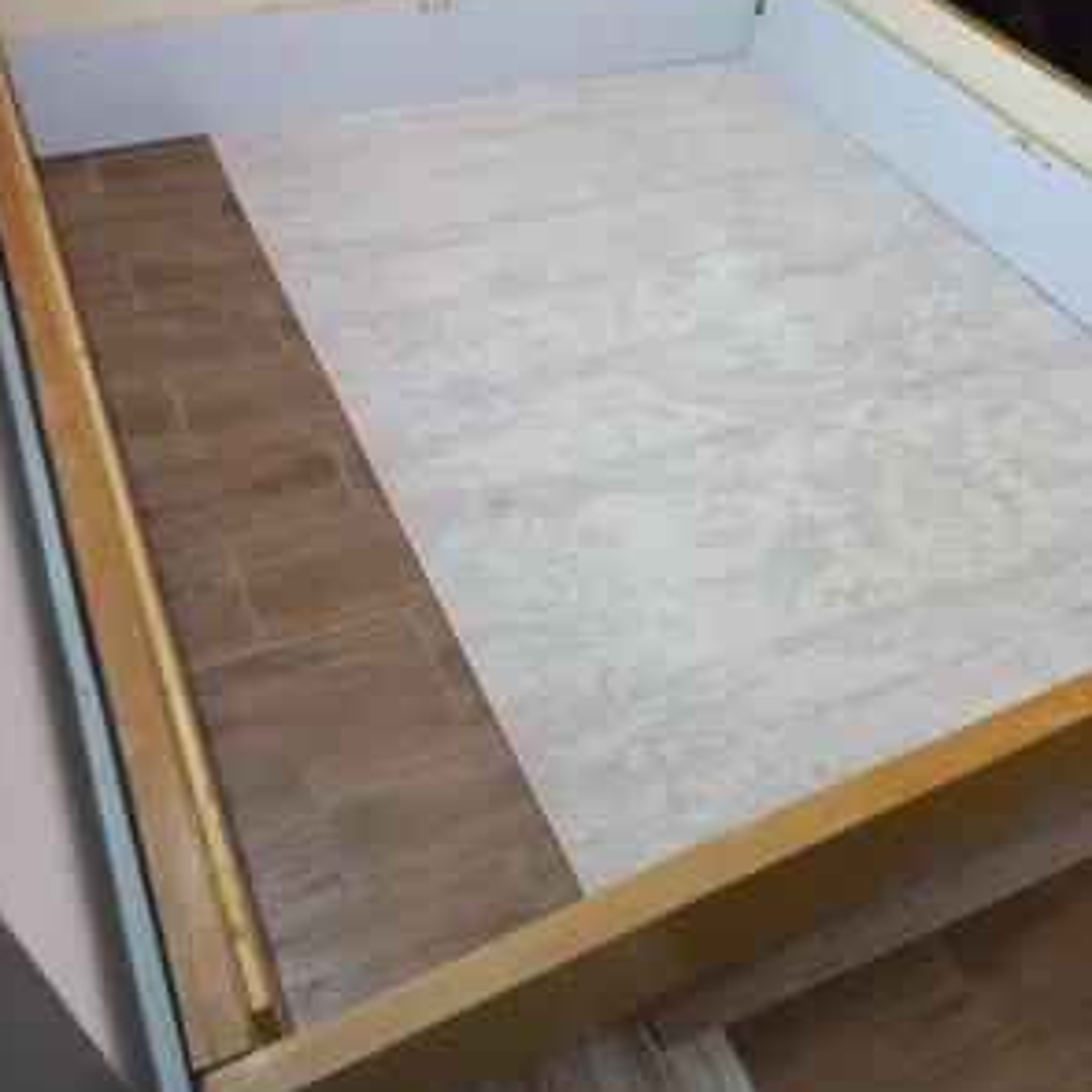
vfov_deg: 54.0
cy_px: 577
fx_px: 1071
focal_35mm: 30
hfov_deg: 54.0
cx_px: 540
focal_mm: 4.6
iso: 320
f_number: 1.8
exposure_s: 1/33.3
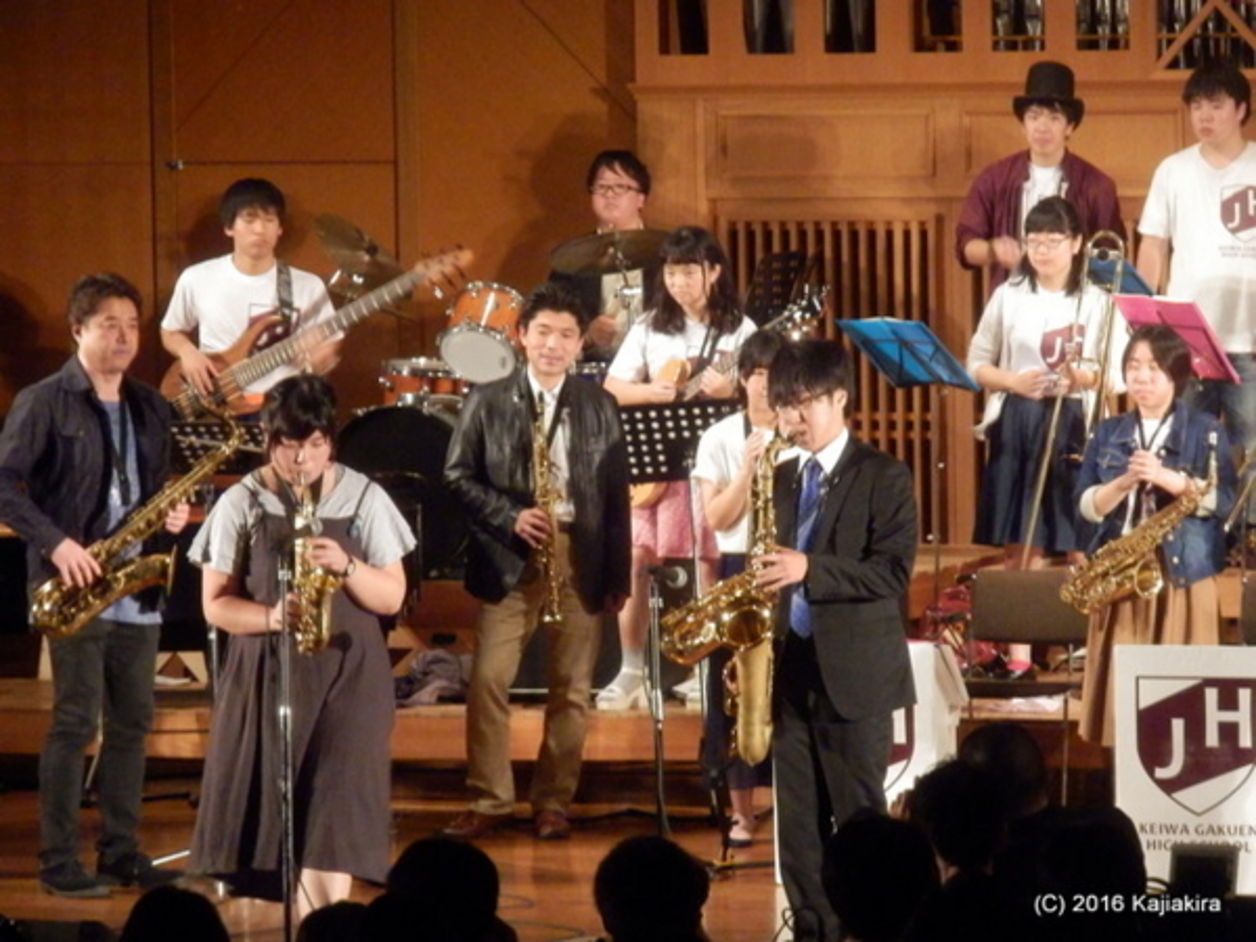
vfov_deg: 5.6
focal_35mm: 267
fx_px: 9688
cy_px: 471
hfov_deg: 7.4
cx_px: 628
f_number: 5.9
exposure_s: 1/30
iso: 1600
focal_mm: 47.3
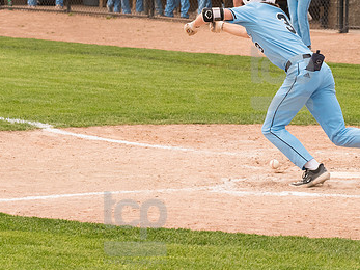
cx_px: 282
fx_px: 2505
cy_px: 83
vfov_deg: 6.2
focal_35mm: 241
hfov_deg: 8.2
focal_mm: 100
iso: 1000
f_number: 5.6
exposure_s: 1/2000
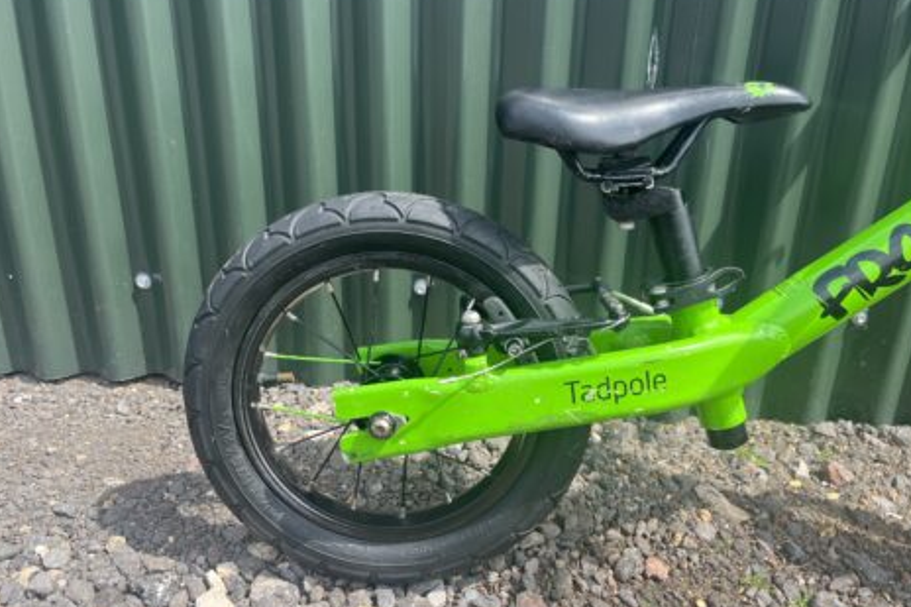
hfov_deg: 65.5
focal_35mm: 28
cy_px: 293
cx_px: 461
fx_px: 708
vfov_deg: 46.4
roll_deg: +0.1
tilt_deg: -21.1
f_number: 1.6
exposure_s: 1/858
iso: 50
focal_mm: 5.1
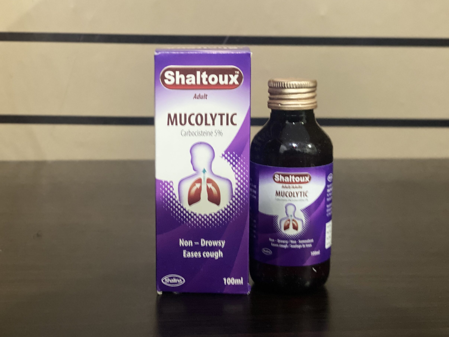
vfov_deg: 26.6
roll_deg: +0.5
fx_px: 713
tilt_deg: -10.4
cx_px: 235
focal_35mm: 55
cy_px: 173
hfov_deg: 34.9
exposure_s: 1/25
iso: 400
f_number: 2
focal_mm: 6
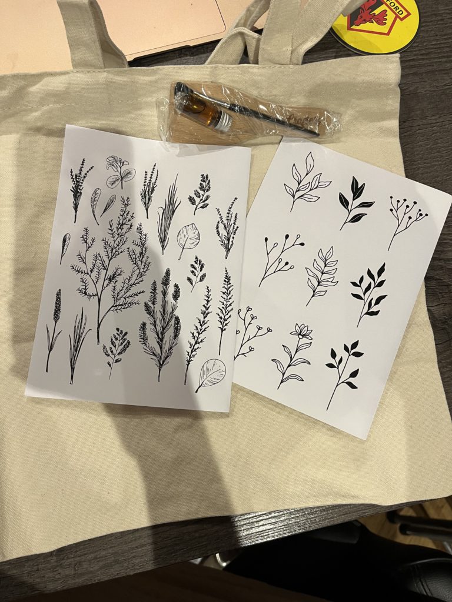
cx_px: 226
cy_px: 301
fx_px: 453
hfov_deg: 53.1
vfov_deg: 67.3
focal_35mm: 26
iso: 160
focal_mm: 5.1
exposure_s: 1/50
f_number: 1.6
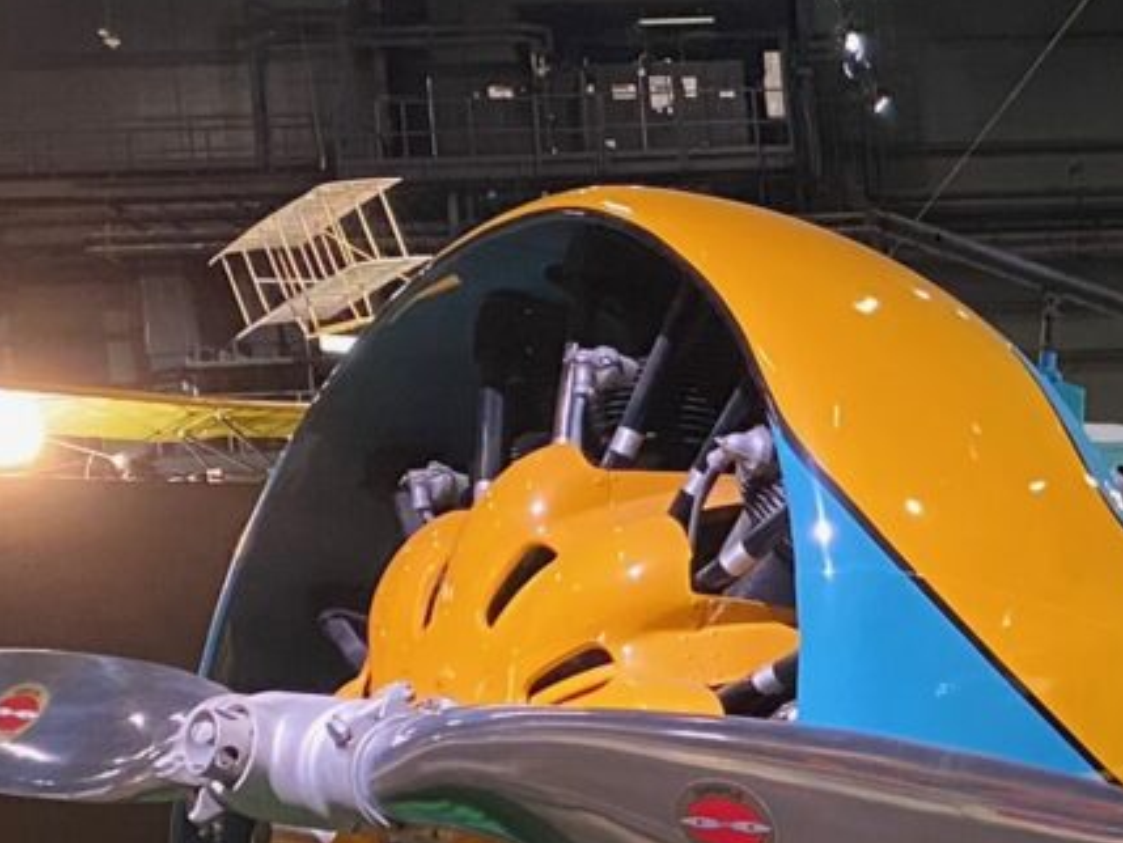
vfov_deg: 15.5
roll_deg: +3.4
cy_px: 929
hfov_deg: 18.8
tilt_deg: -6.7
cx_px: 1652
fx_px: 3018
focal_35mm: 93
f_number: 1.8
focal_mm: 4.25
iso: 640
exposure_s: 1/40
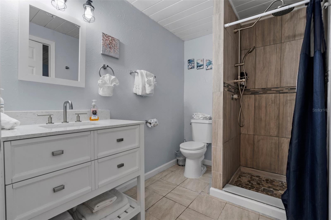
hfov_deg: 100.4
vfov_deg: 77.3
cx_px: 166
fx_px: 138
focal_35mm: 15
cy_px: 110
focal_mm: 15
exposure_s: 1/1.67
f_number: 8
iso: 250
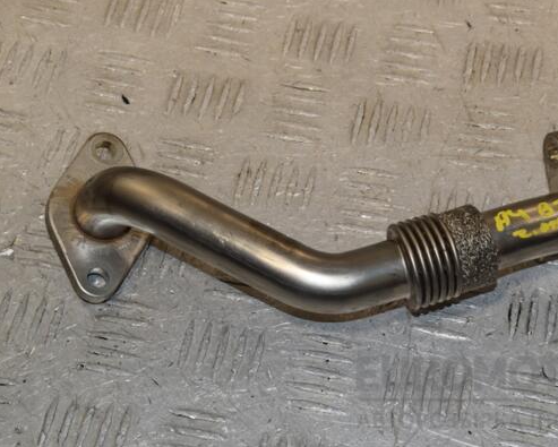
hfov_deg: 21.5
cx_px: 335
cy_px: 223
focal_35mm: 89
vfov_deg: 17.3
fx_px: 1471
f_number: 10
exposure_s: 1/200
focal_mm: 52
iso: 800
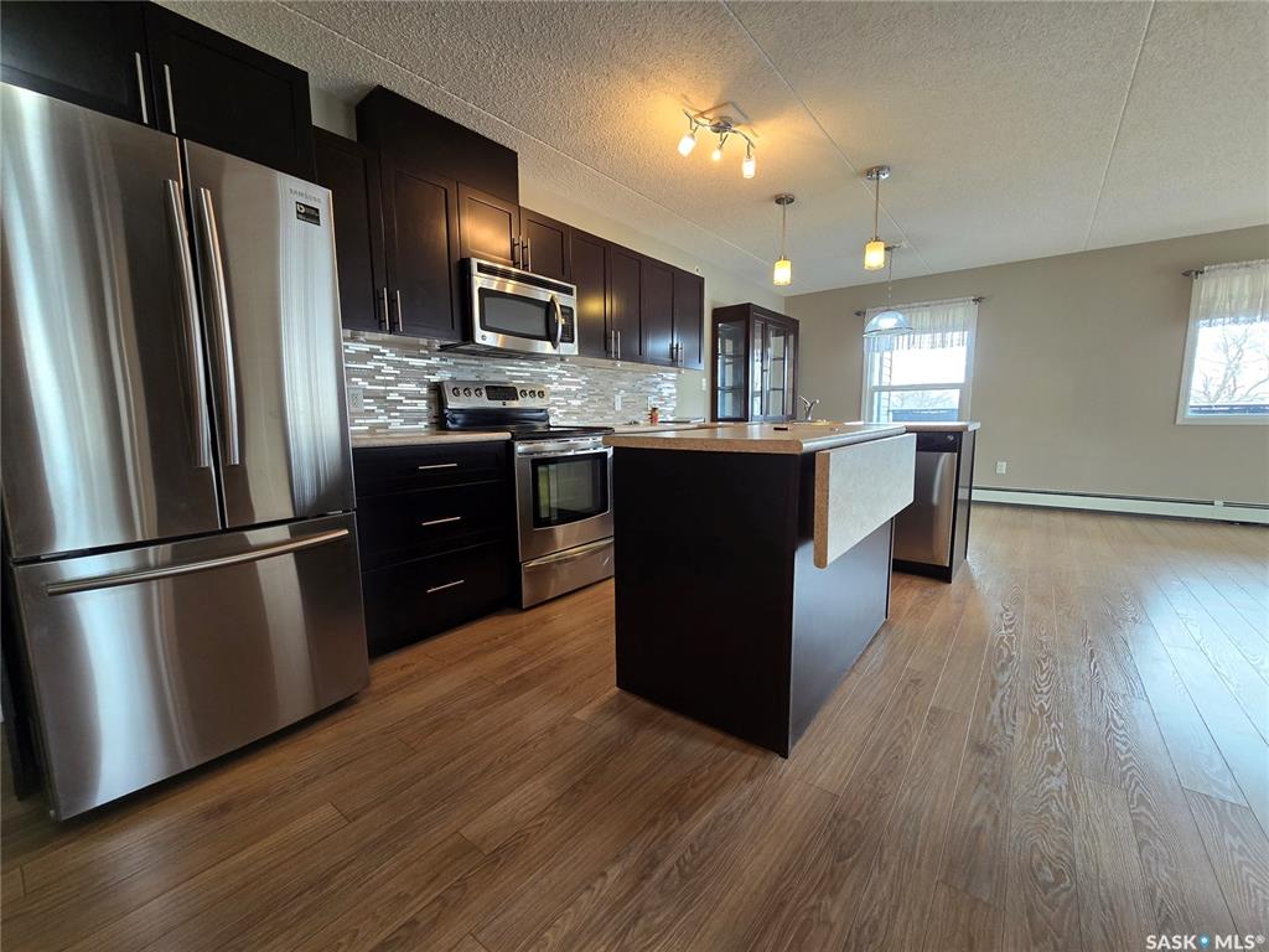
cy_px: 476
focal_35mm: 13
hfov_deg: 106.2
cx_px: 634
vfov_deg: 89.9
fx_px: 477
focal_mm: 2.2
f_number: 2.2
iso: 160
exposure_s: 1/60
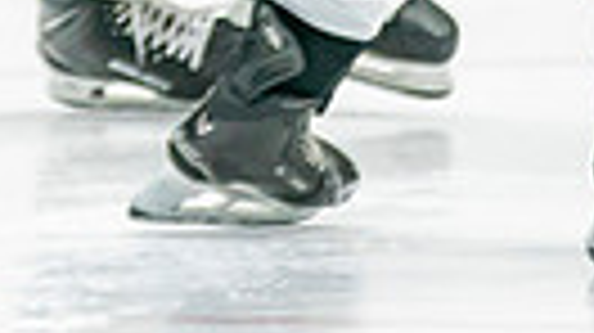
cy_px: -439
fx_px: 22080
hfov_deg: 1.5
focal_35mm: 1403
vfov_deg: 0.9
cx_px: 377
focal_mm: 182
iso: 1000
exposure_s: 1/640
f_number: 3.2
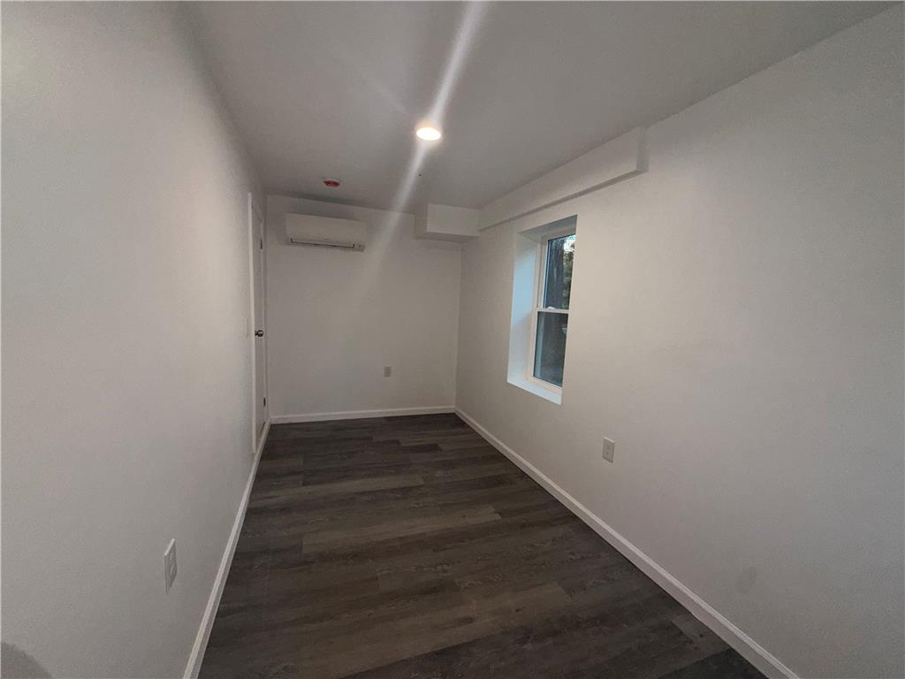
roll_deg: -2.4
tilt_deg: -6.7
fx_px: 366
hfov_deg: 102.1
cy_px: 340
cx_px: 452
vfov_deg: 85.7
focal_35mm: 14
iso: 100
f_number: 2.2
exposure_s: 1/60
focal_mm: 2.22
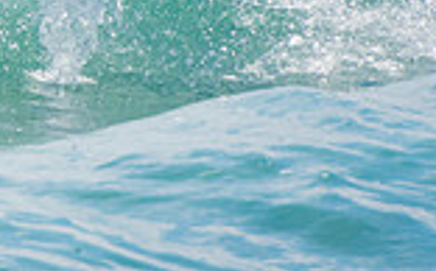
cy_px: -136
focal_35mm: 2276
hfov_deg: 0.9
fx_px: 27005
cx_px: -330
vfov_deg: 0.6
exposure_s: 1/2000
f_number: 5.6
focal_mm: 400
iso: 320
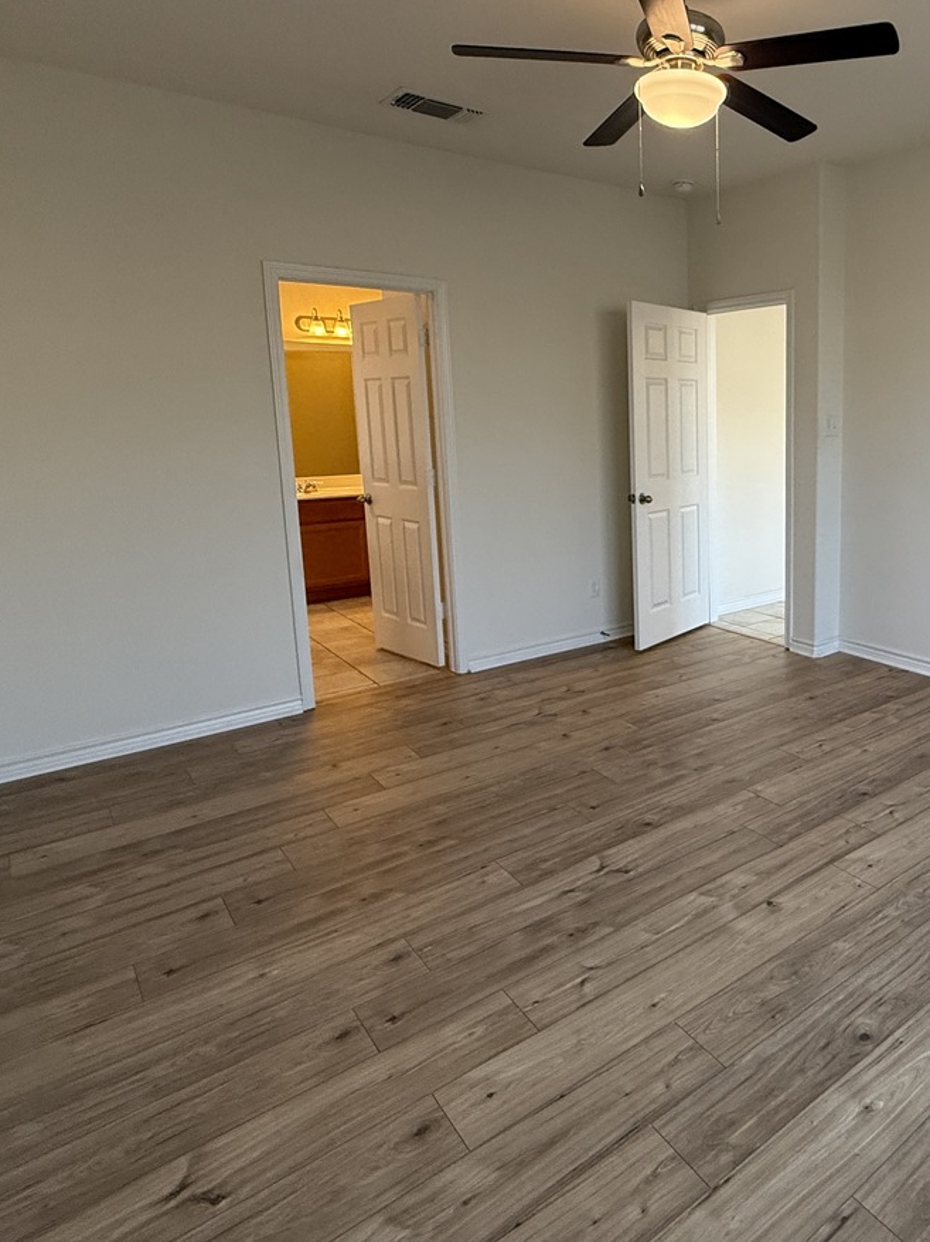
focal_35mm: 23
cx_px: 753
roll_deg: +0.3
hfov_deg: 54.5
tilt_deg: -7.8
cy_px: 532
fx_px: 824
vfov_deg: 73.5
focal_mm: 2.22
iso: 320
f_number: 2.2
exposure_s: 1/120
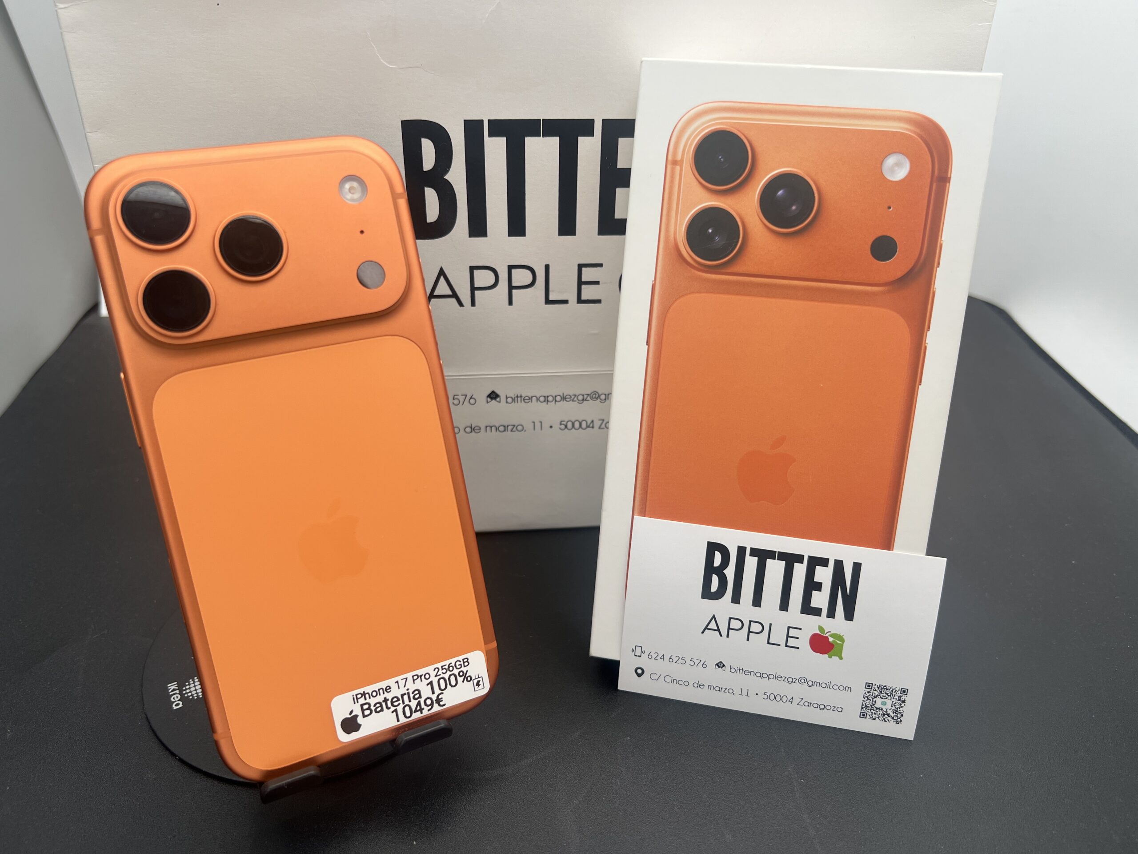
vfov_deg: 53.1
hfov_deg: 67.3
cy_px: 427
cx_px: 569
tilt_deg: -35.5
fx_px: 855
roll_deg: -0.8
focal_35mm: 26
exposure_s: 1/439
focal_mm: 5.7
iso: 50
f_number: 1.5
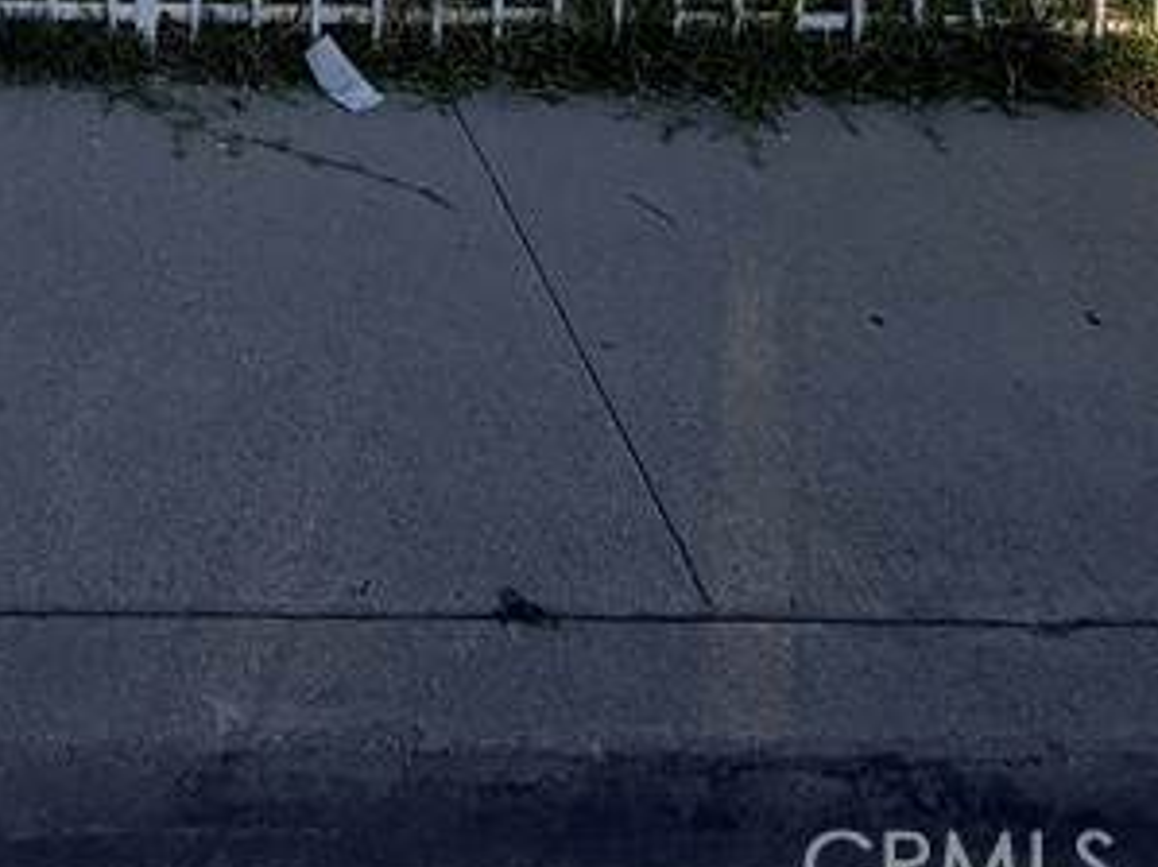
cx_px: 77
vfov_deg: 22.4
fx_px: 1605
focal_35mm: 48
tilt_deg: -4.0
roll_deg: -0.9
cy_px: -565
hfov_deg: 36.7
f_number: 2.2
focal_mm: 2.22
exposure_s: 1/770
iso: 20
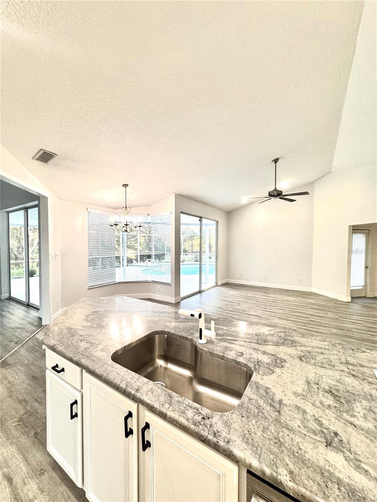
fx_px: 203
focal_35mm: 14
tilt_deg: -1.6
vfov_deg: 102.1
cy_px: 251
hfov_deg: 85.7
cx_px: 188
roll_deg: -0.8
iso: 160
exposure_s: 1/120
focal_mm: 2.22
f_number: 2.2
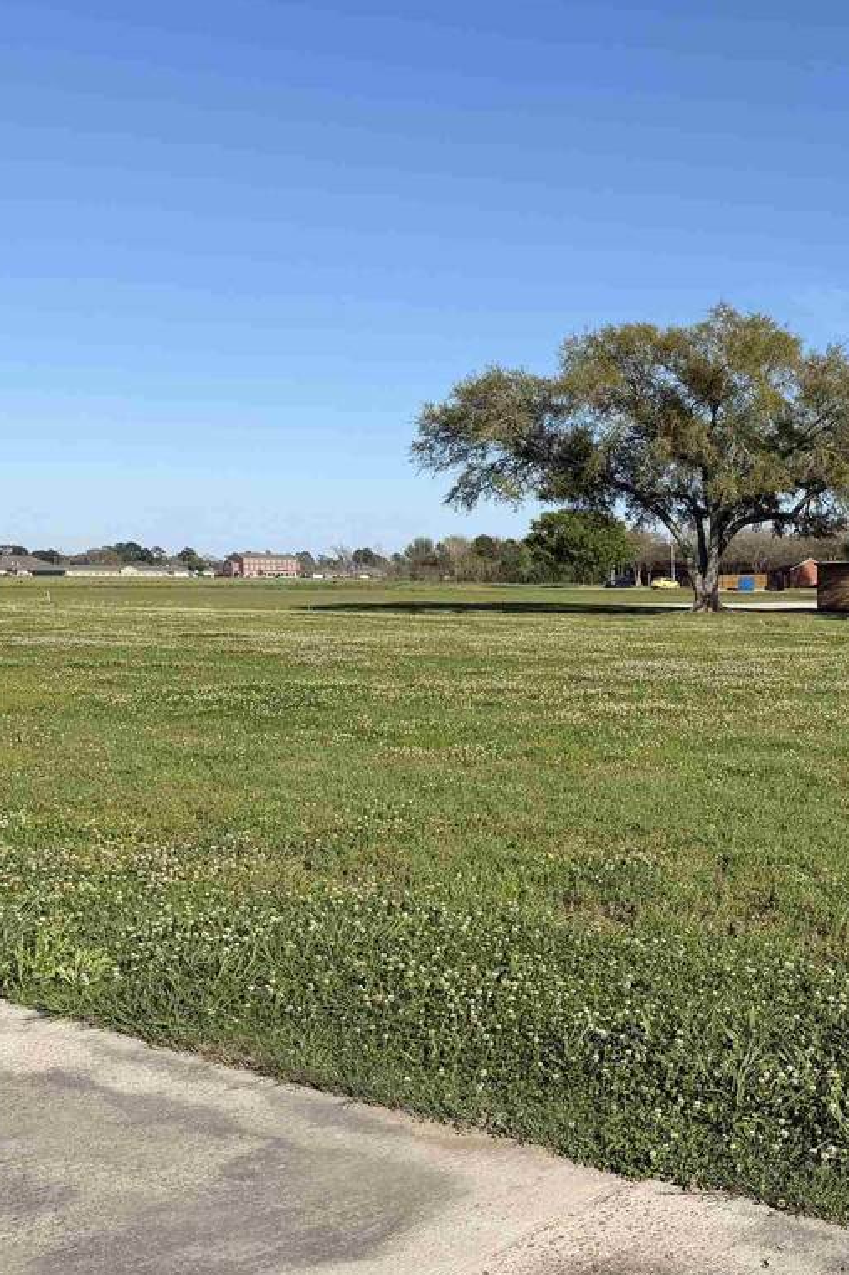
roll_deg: -0.3
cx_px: 948
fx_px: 1486
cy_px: 747
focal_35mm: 42
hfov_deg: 28.7
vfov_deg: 46.2
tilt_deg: -7.1
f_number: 1.78
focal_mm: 6.76
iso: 80
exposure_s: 1/4405
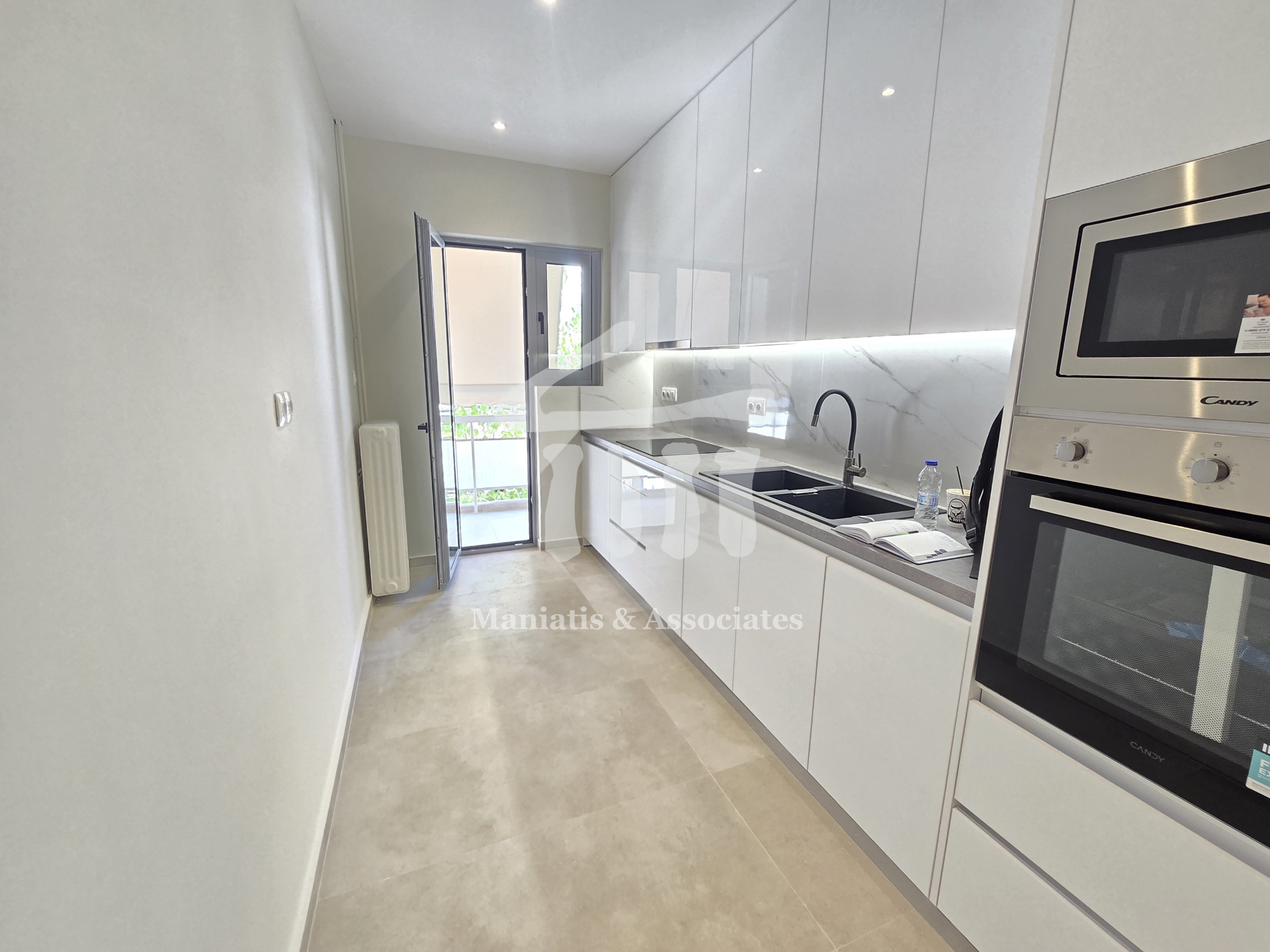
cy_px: 476
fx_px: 477
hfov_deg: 106.2
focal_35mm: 13
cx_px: 635
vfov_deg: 89.9
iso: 125
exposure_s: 1/50
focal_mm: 2.2
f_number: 2.2
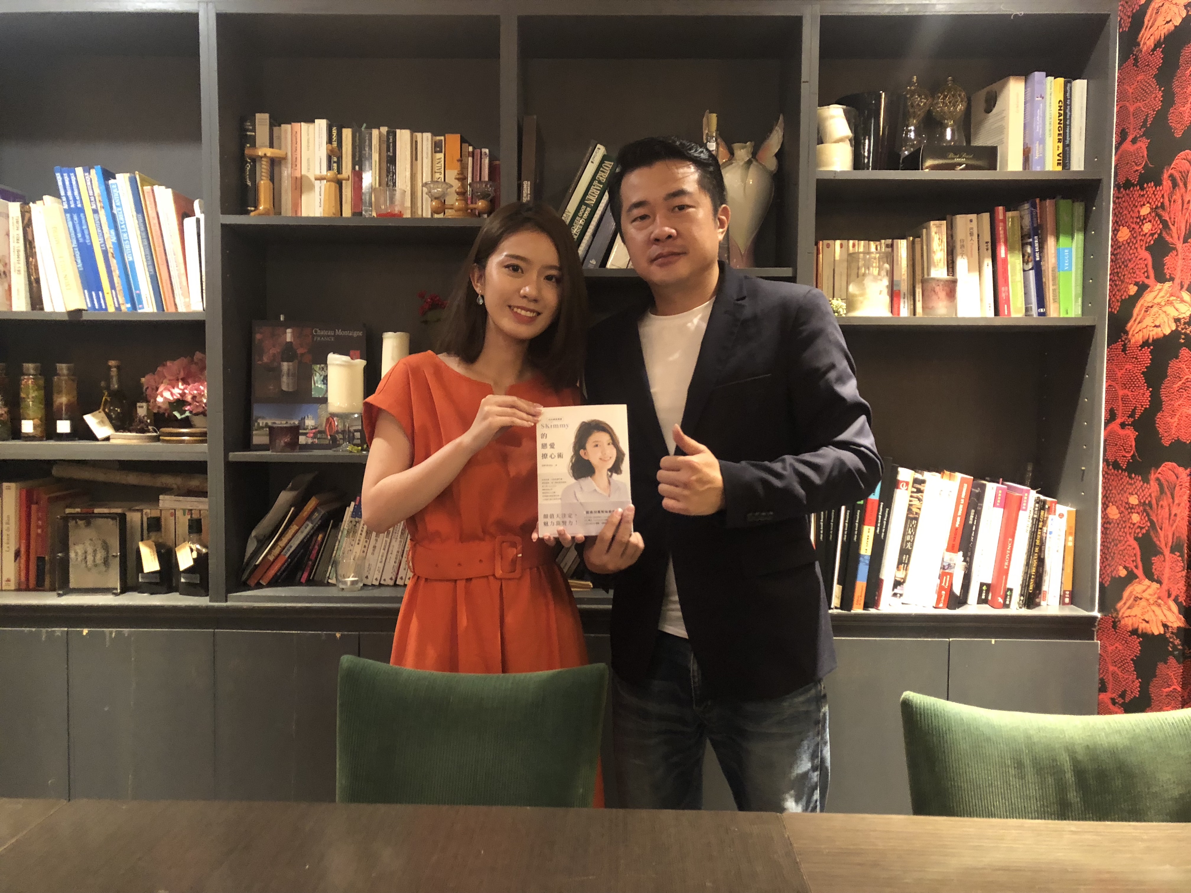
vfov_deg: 49.7
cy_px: 446
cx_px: 596
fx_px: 963
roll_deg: -0.2
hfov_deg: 63.4
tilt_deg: -3.0
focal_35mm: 28
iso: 100
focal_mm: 3.99
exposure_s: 1/4
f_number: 1.8
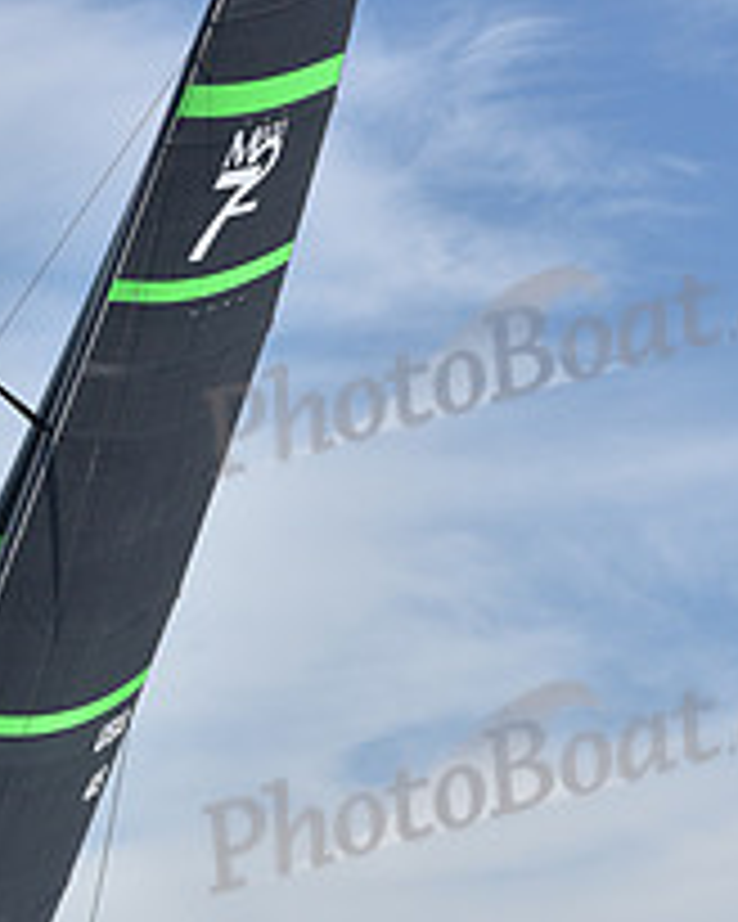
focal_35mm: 186
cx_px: -29
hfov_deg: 8.3
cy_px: 1075
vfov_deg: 10.2
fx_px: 5078
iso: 250
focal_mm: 70
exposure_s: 1/800
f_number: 11
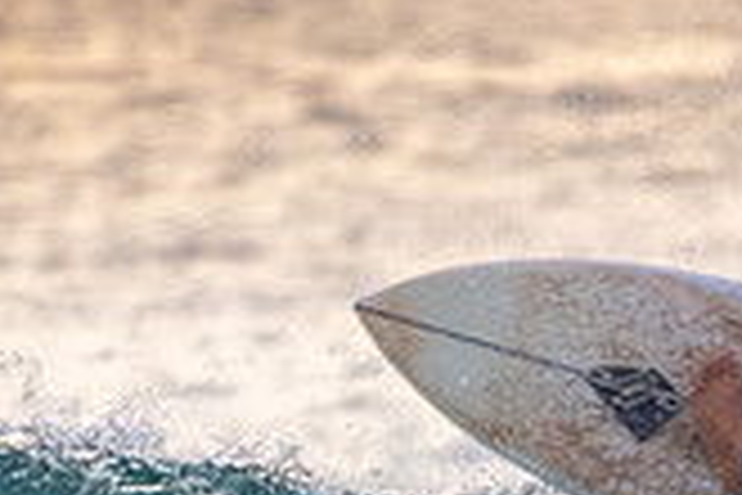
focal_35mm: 2638
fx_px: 54368
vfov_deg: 0.5
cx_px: 787
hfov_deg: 0.8
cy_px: 677
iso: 450
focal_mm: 500
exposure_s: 1/640
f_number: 5.6
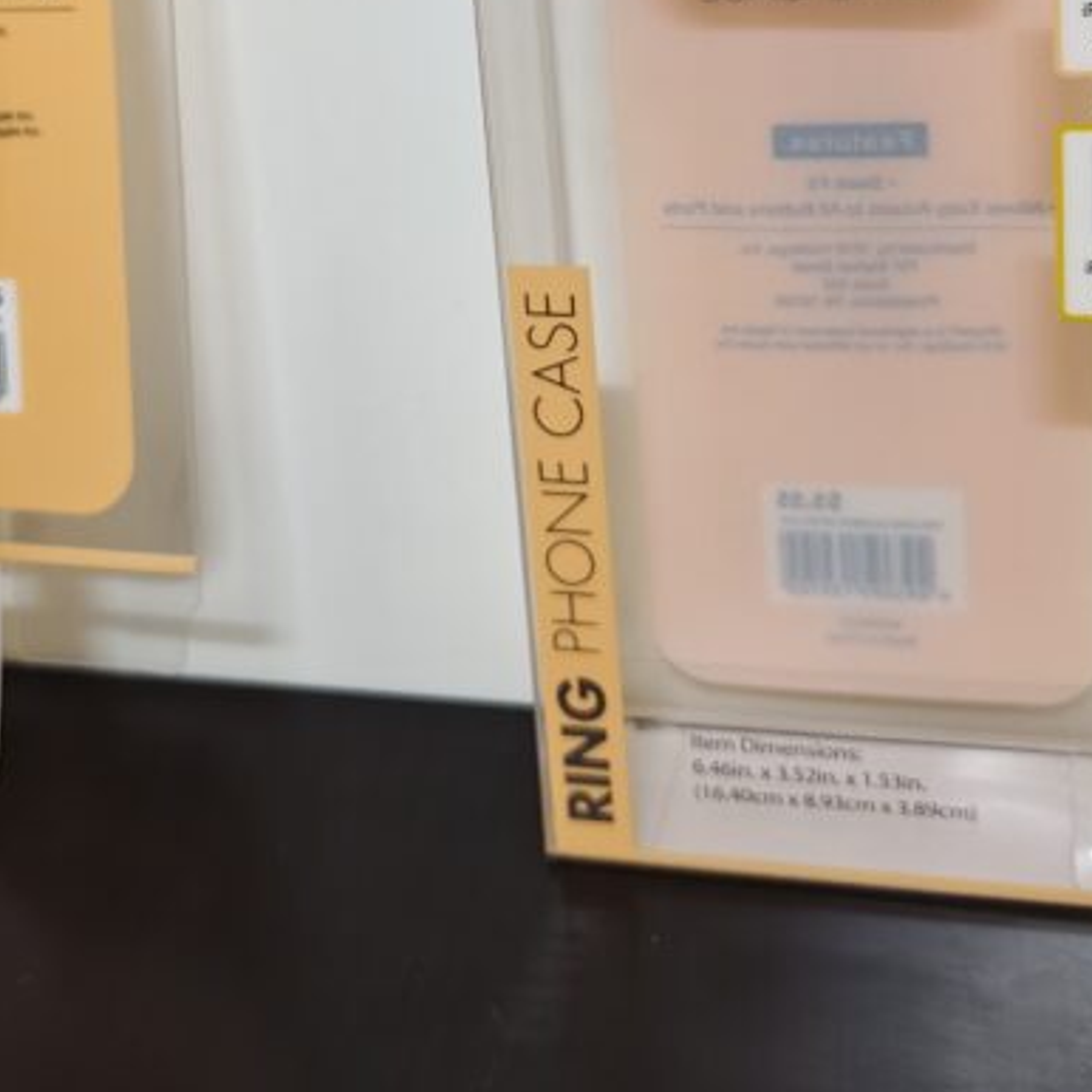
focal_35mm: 54
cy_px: 51
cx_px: 492
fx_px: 1927
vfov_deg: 29.9
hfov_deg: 31.6
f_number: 1.88
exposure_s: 1/50
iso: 913
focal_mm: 5.56
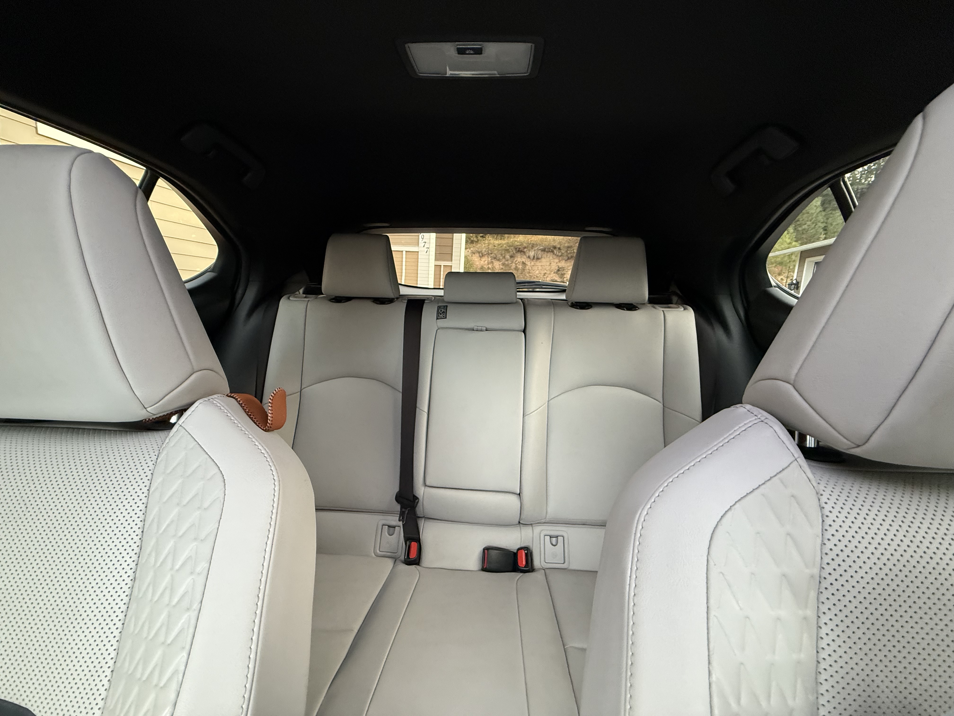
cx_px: 477
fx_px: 386
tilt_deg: -8.6
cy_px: 358
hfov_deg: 102.1
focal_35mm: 14
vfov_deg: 85.7
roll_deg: -3.4
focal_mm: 2.22
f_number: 2.2
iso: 320
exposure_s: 1/95
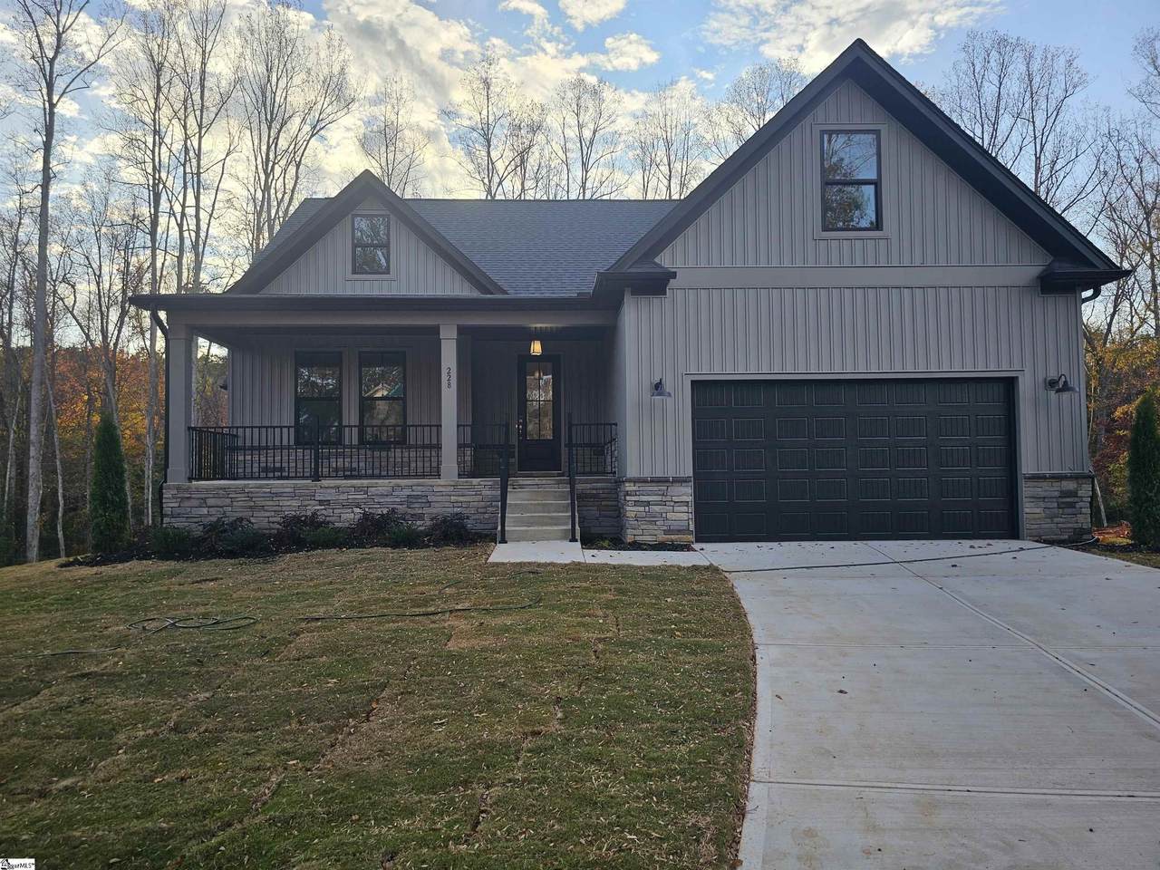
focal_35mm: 23
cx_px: 580
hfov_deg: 73.9
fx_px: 771
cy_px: 435
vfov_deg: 58.9
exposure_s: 1/222
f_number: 1.7
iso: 10
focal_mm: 6.3
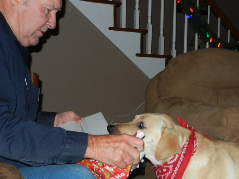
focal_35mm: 63
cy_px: 117
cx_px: 157
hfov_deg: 30.5
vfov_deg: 23.2
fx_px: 435
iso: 200
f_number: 3.8
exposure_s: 1/30
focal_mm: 5.9
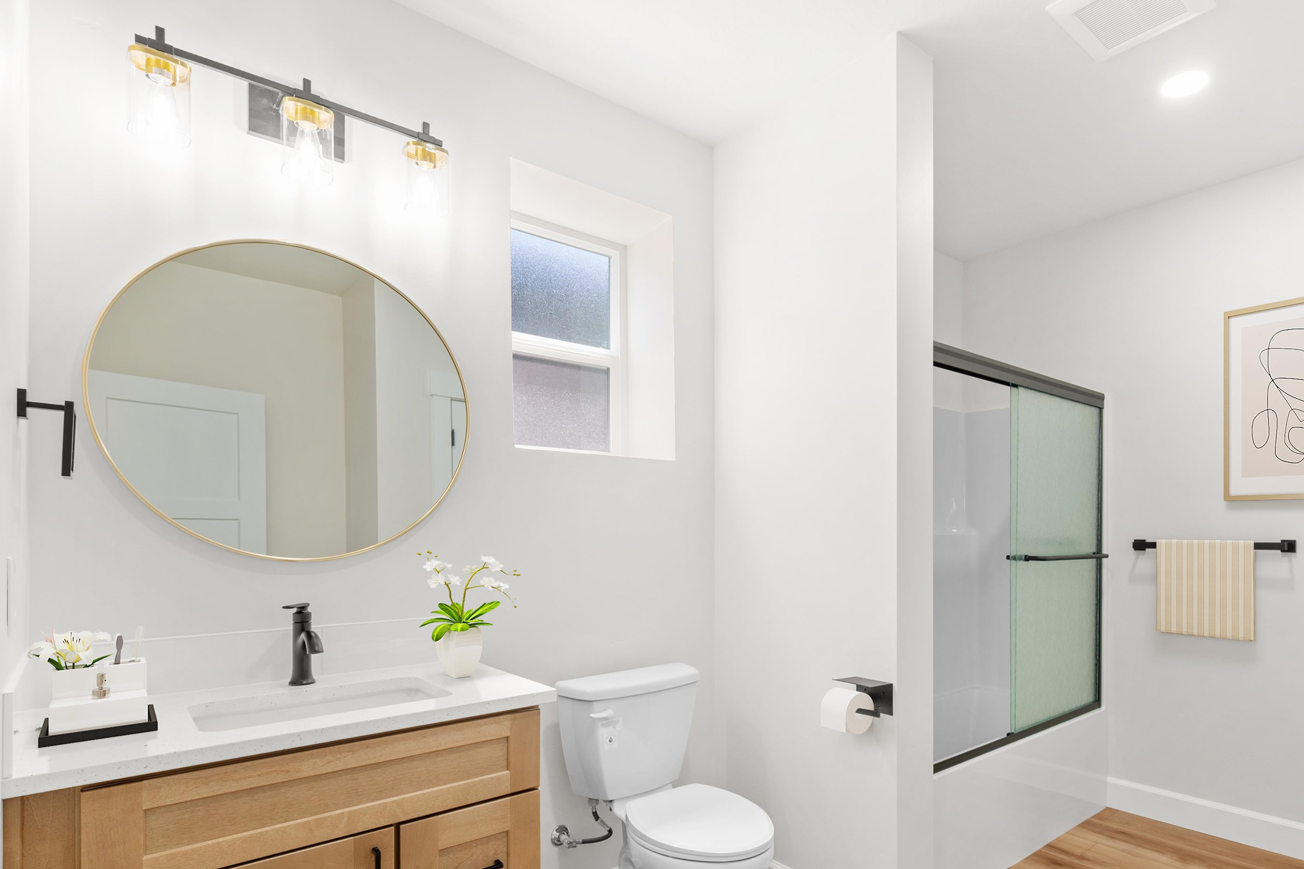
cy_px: 532
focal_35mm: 20
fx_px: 724
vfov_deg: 61.3
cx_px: 804
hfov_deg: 82.6
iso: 100
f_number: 8
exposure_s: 1/2
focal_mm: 16
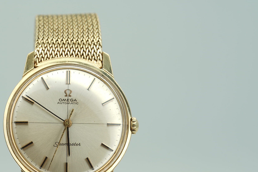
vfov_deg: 8.4
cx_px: 59
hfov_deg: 12.6
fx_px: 1168
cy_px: 125
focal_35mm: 163
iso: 80
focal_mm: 105
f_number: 10
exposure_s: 1/10
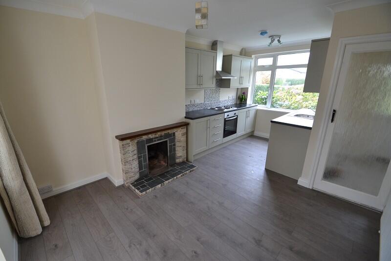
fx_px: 163
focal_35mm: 15
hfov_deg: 100.4
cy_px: 130
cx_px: 196
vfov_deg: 77.3
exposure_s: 1/60
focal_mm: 10
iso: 500
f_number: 3.5
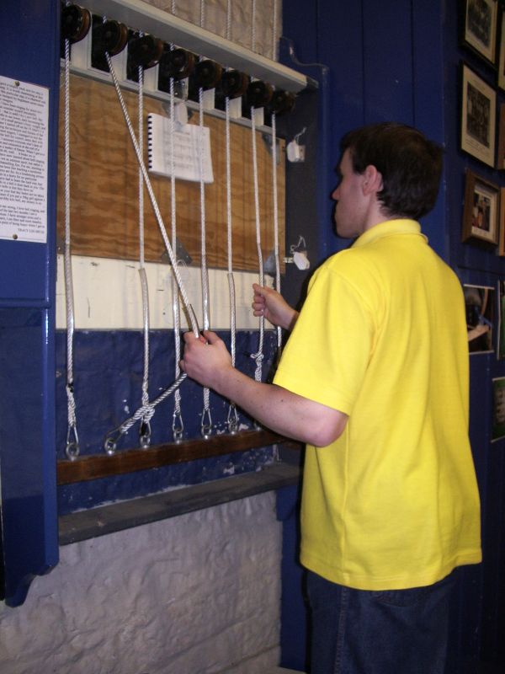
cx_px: 252
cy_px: 337
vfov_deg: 52.6
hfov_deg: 40.7
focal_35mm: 35
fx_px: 681
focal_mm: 5.8
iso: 200
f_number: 2.6
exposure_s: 1/15
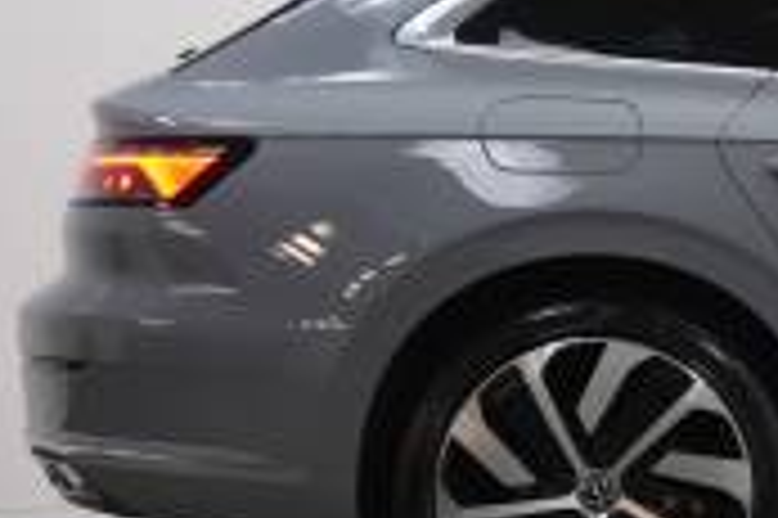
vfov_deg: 9.5
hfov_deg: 13.1
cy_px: 306
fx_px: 3109
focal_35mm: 144
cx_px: 1327
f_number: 4.5
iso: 1600
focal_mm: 26
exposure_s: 1/200
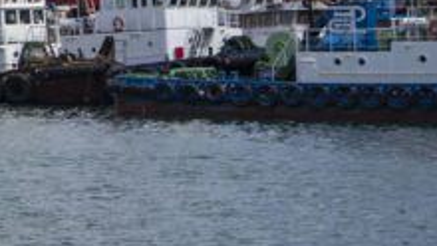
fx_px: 2435
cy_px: -233
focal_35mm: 210
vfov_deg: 5.7
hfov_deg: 9.3
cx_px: -574
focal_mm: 43
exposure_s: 1/160
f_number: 11
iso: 100
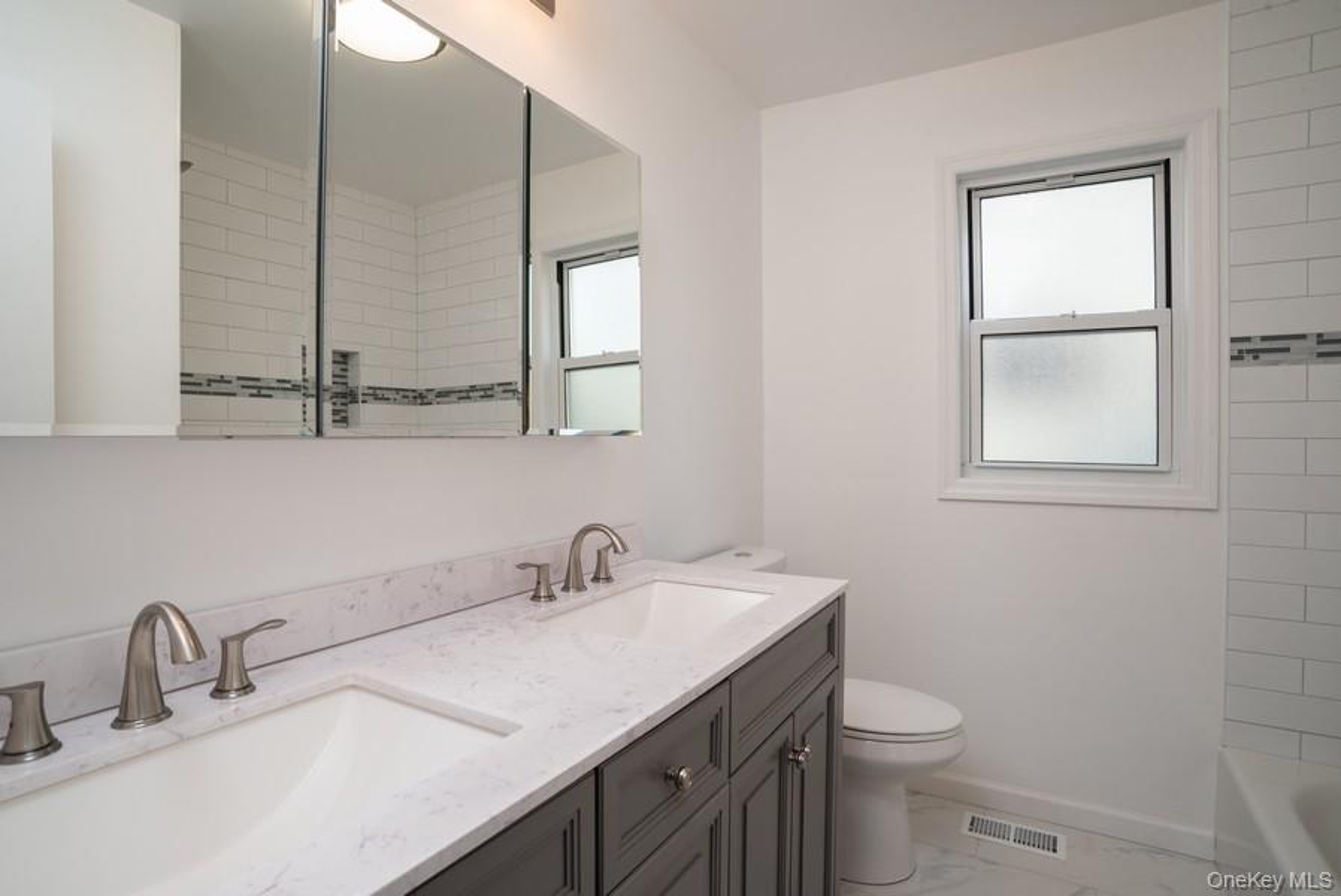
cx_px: 670
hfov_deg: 90.0
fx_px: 671
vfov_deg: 67.5
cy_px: 448
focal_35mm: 18
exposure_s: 1/20
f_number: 13
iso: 200
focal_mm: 18
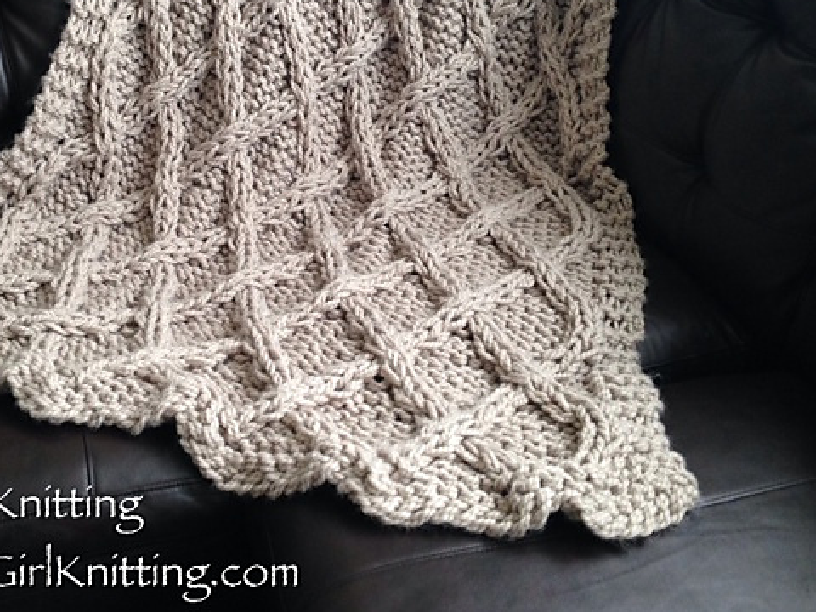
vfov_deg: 32.7
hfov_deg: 42.8
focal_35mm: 44
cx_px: 333
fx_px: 1037
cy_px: 219
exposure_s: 1/20
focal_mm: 4.12
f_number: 2.4
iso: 125
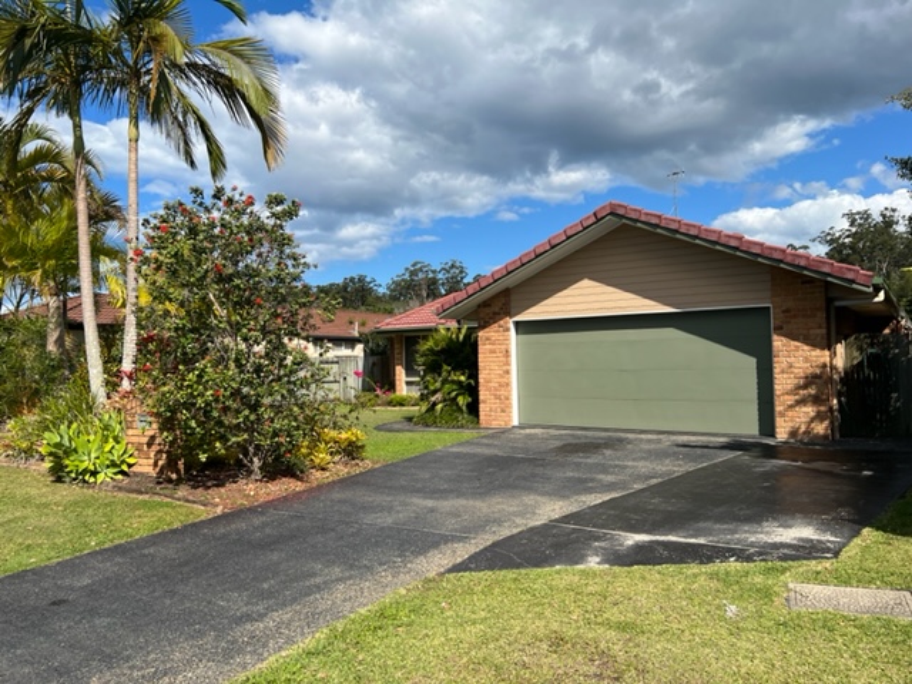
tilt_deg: +1.0
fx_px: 685
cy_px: 342
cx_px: 456
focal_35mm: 26
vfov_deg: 53.1
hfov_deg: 67.3
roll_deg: +0.2
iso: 50
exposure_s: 1/4630
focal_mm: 5.7
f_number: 1.5
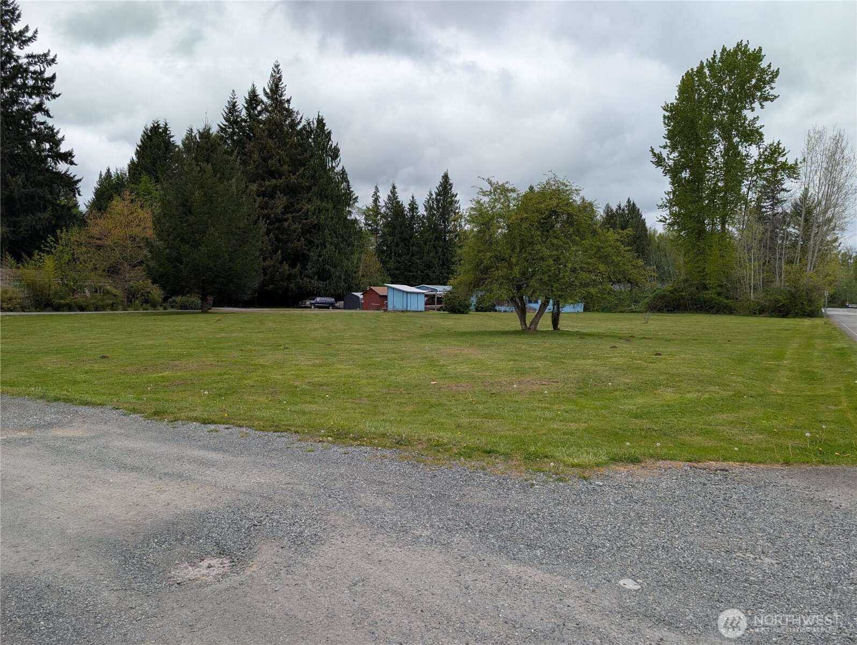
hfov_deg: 71.5
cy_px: 322
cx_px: 428
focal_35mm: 24
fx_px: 595
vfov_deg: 56.9
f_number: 1.68
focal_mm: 6.9
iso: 22
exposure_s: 1/760
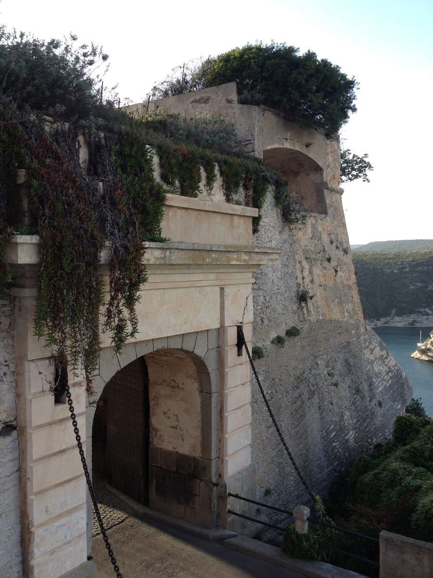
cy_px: 289
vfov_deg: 52.6
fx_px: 584
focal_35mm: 35
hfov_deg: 40.7
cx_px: 216
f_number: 2.4
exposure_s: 1/424
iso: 64
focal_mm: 4.28
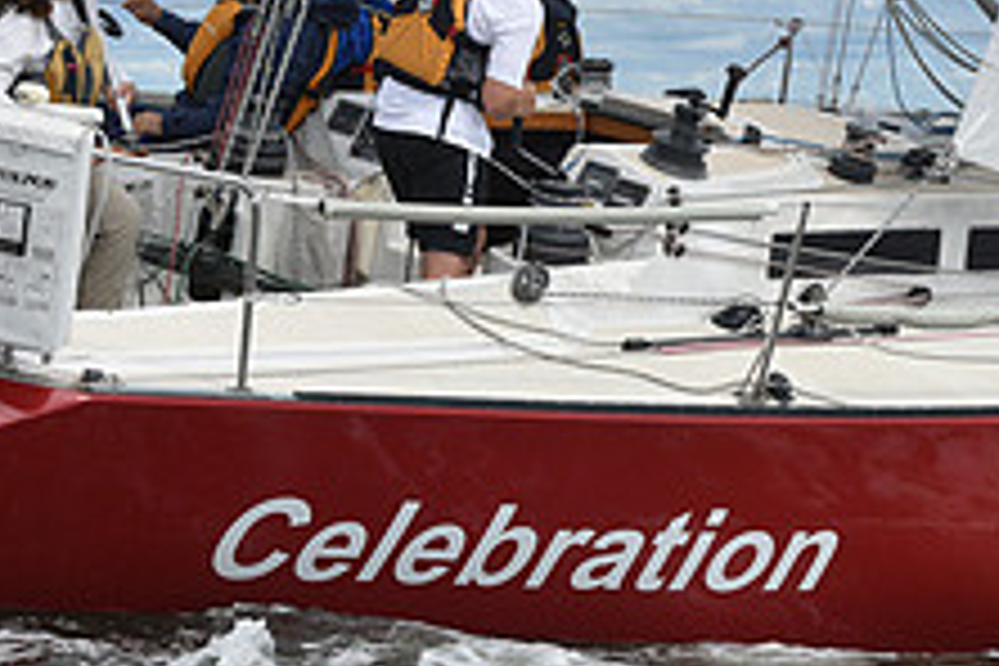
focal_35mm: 183
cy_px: 268
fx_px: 5078
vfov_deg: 7.5
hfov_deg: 11.2
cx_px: 675
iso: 250
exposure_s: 1/800
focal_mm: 70
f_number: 9
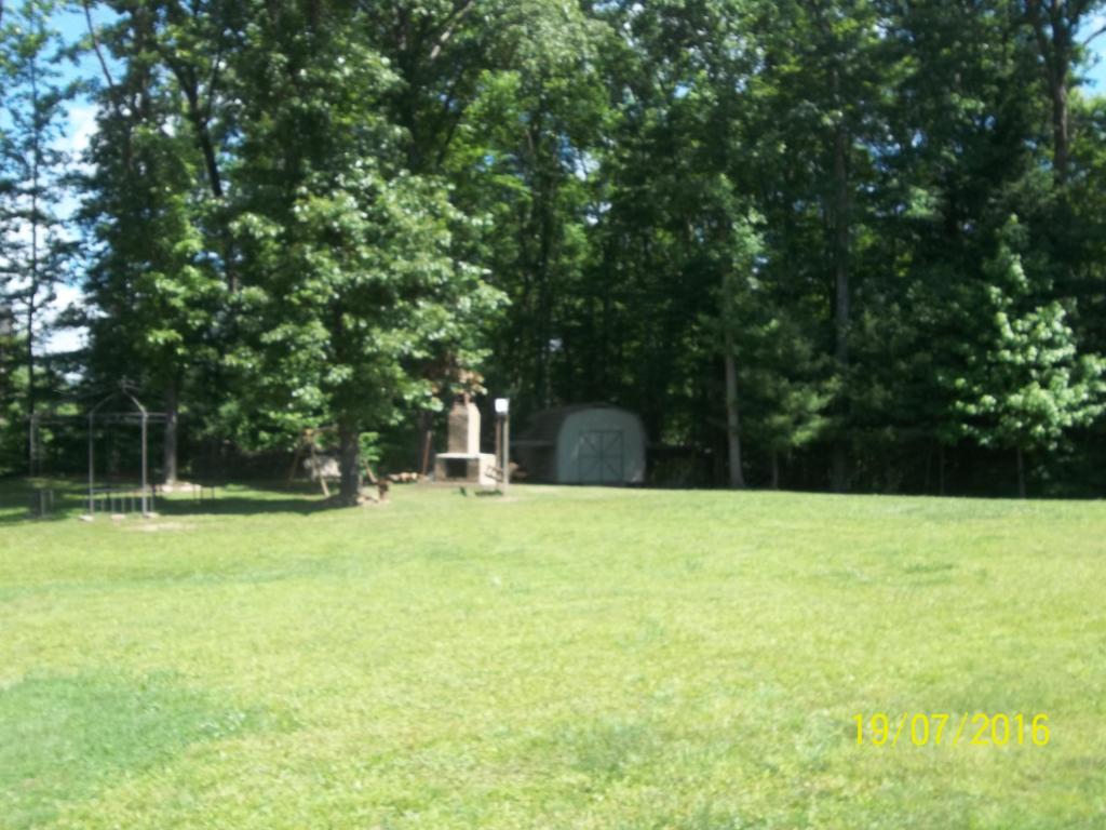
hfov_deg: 50.1
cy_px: 415
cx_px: 553
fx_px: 1182
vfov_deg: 38.7
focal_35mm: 37
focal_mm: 6.6
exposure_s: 1/250
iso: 80
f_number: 4
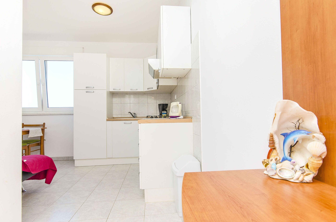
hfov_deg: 90.1
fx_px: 168
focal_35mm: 18
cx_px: 168
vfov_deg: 67.2
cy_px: 111
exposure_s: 1/160
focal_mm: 12
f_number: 8
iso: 160
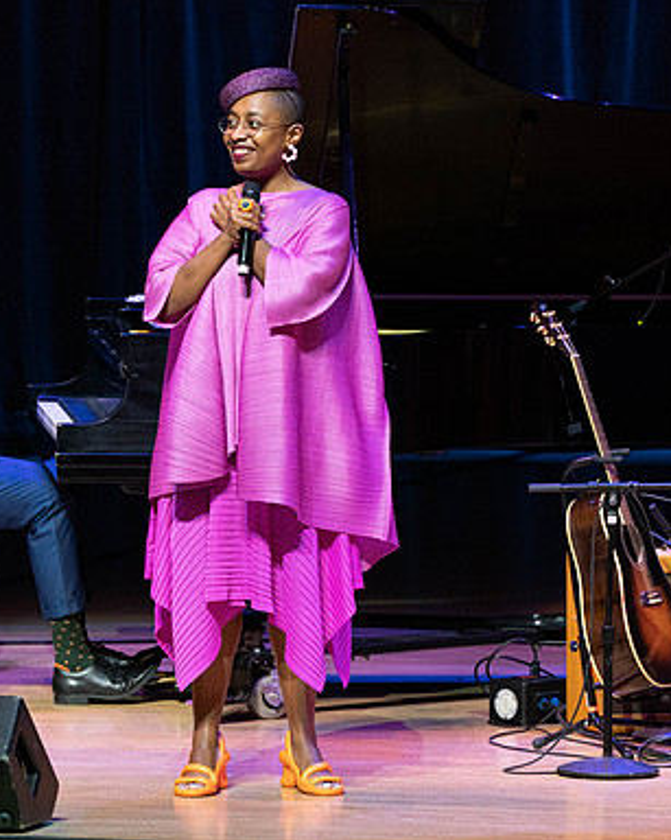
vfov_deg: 3.9
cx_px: 302
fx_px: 12243
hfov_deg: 3.1
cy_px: 419
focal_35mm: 493
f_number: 9
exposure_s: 1/320
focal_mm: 348
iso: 4000
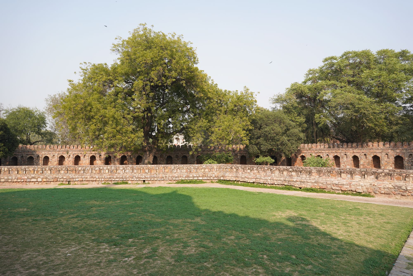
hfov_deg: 73.7
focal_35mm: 24
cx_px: 206
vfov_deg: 53.1
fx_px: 275
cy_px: 138
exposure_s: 1/100
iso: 100
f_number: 9
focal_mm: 24
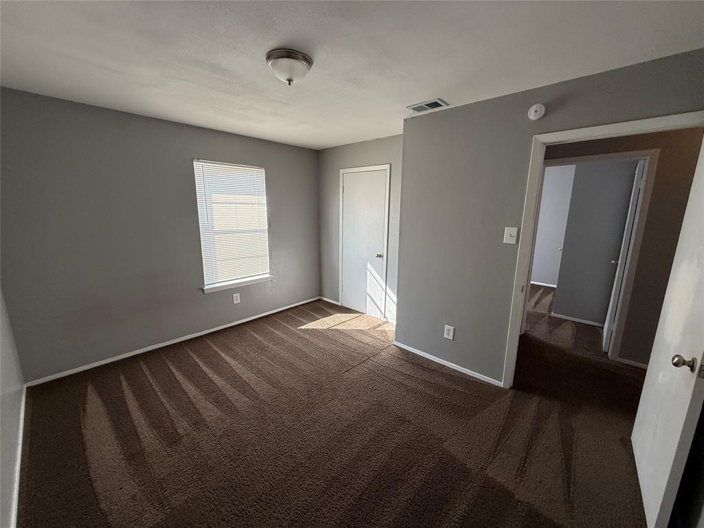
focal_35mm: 14
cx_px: 352
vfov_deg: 85.7
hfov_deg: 102.1
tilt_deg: -12.0
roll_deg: -0.8
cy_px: 264
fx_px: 285
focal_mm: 2.22
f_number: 2.2
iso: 80
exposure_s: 1/99
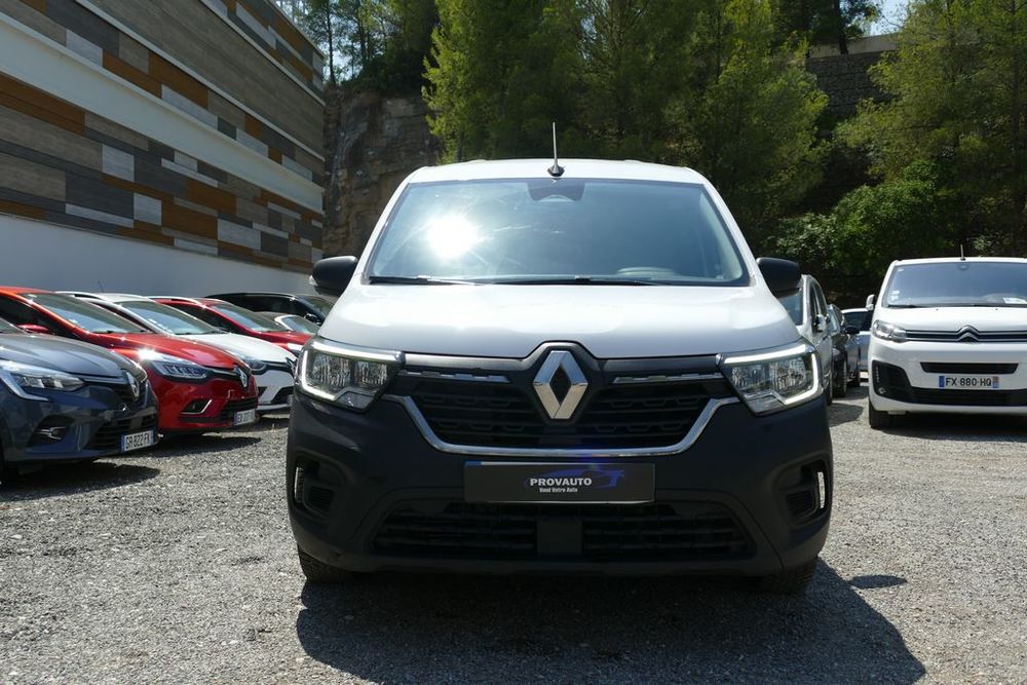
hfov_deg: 50.7
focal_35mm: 38
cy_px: 342
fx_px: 1084
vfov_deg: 35.1
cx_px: 514
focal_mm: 13.7
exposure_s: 1/2000
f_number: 3.2
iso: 125
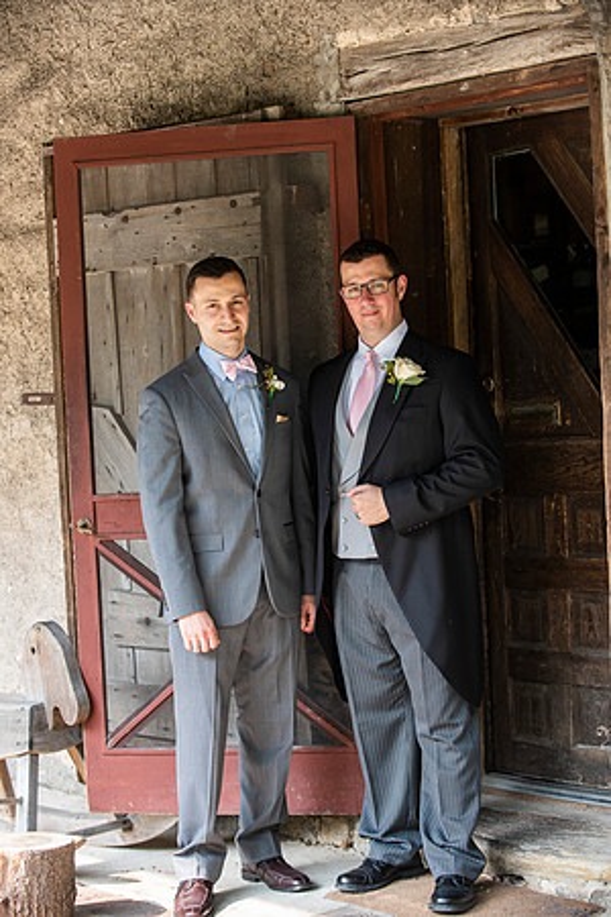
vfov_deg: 24.8
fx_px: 2087
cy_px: 458
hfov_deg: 16.7
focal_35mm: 82
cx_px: 306
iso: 400
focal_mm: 82
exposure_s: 1/250
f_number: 3.5
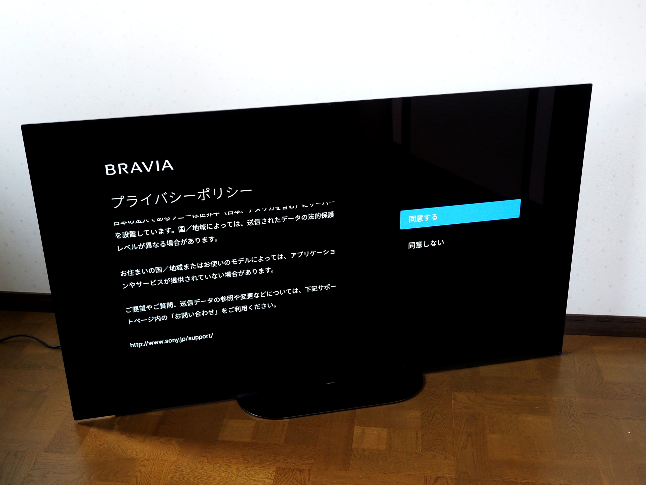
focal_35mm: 42
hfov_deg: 44.8
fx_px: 784
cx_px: 323
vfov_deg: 34.3
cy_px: 242
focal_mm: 21
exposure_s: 1/60
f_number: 2.8
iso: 1250
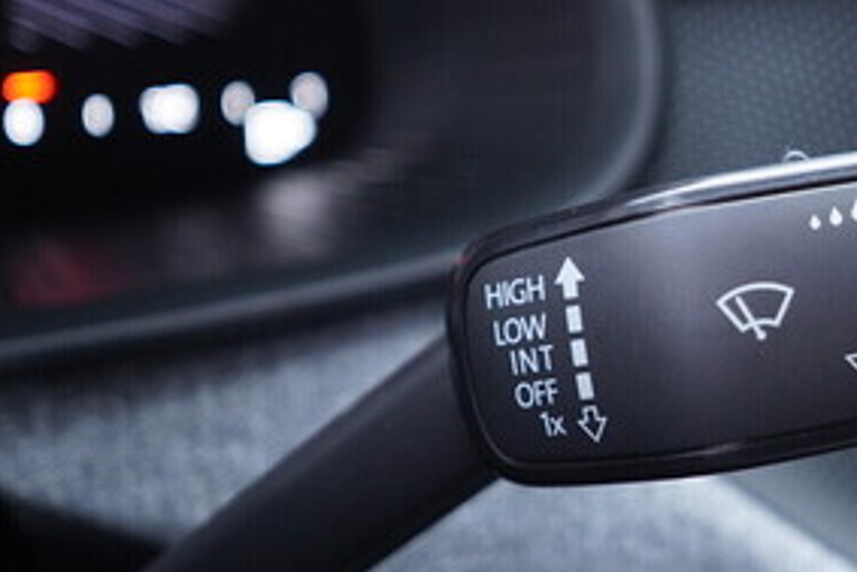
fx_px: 1667
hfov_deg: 27.4
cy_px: 213
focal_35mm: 70
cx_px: 830
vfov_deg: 19.4
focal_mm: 24
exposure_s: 1/40
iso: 500
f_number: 2.8
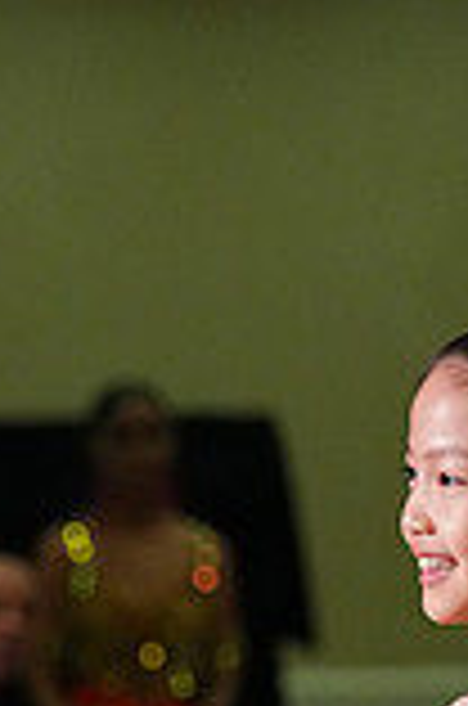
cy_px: 1264
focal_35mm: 741
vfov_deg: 2.8
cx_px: 511
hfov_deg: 1.8
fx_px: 14513
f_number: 6.3
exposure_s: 1/400
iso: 8000
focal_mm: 200
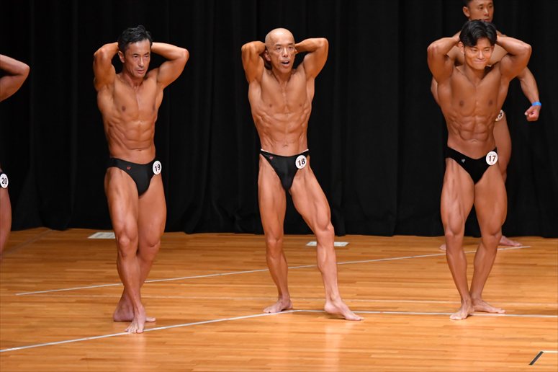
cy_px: 186
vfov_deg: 5.1
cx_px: 279
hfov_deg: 7.6
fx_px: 4183
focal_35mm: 270
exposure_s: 1/400
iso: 5000
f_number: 5.6
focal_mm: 180
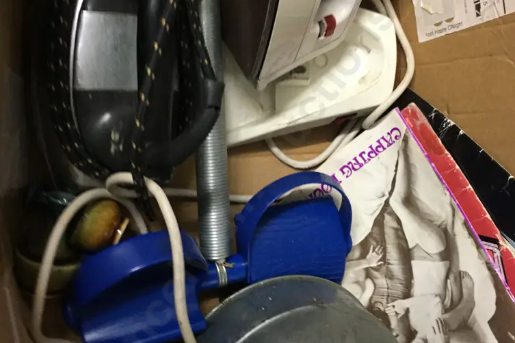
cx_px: 257
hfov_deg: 47.4
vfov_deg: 32.6
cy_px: 182
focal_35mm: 41
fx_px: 586
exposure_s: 1/8
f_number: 2.2
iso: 100
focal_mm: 4.15
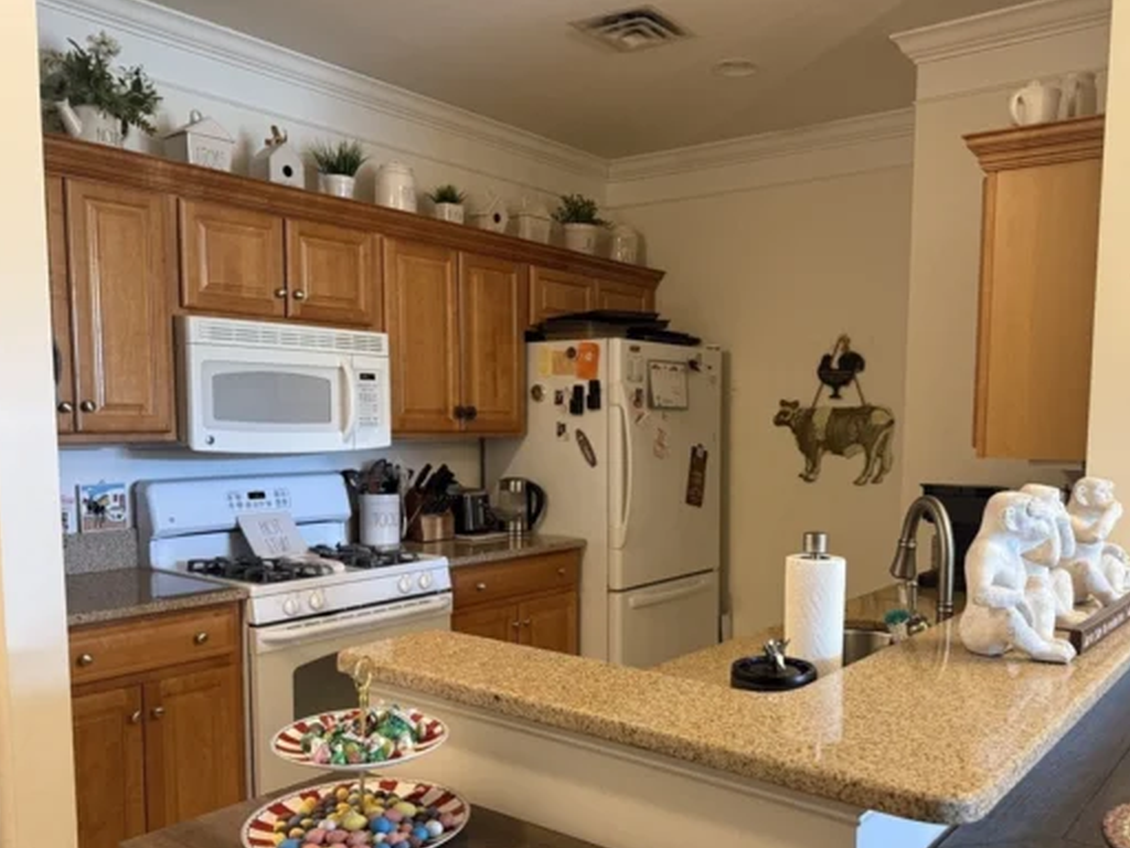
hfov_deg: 59.5
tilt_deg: -5.2
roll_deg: -0.8
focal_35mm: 30
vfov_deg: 46.6
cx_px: 671
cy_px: 504
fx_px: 979
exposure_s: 1/60
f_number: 1.78
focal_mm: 6.76
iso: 320
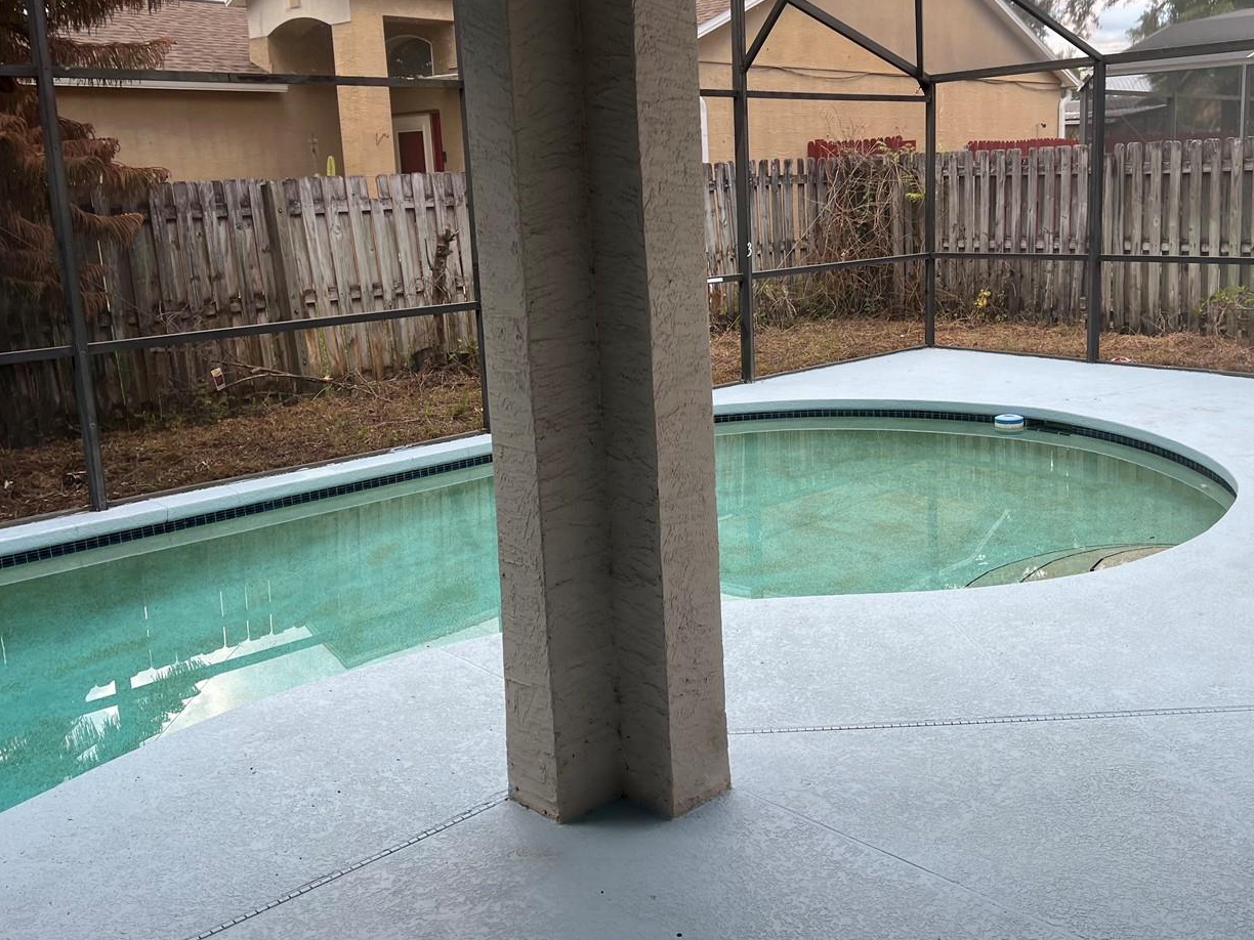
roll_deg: -0.4
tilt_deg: -9.5
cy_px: 389
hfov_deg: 53.6
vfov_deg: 41.6
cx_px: 744
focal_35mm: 34
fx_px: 1232
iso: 50
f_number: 1.5
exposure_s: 1/614
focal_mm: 5.7
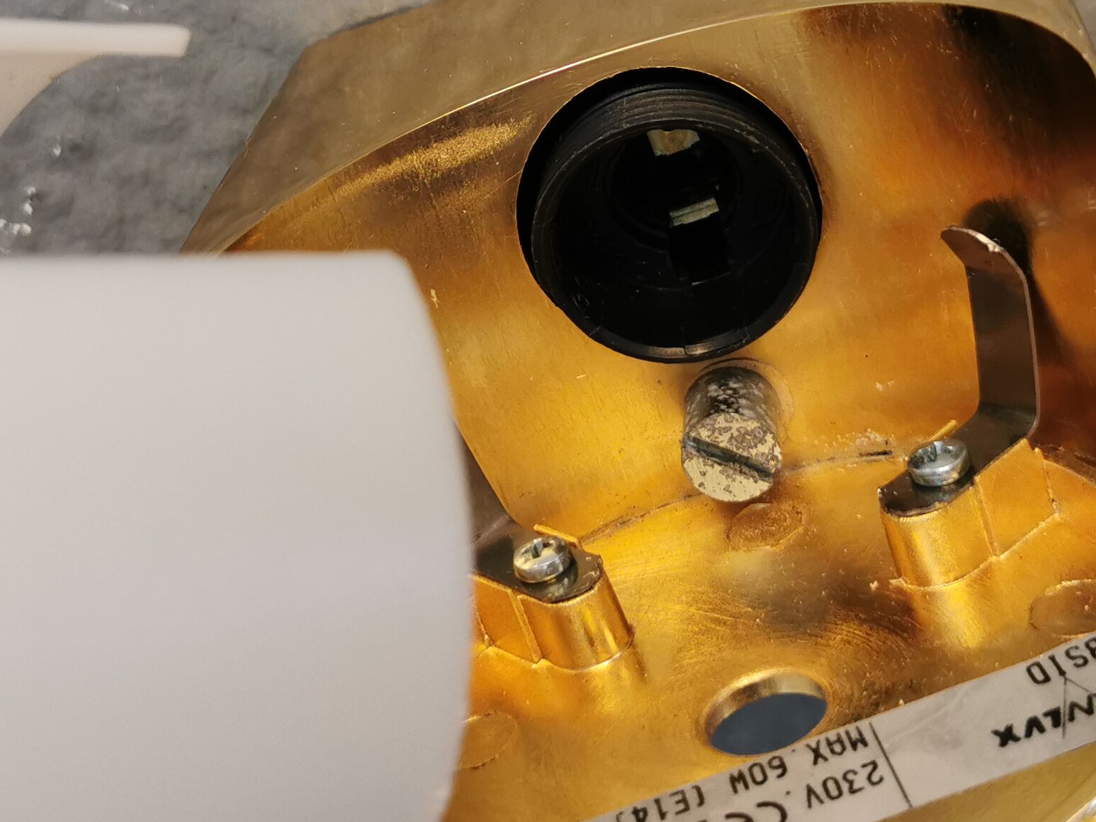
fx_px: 2026
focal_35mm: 64
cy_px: 214
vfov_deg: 22.7
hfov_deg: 30.2
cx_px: 420
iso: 160
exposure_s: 1/100
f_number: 1.6
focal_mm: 5.56
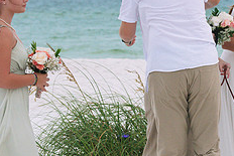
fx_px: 1138
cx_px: 258
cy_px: 79
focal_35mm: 175
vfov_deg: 7.9
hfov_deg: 11.6
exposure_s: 1/4000
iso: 1800
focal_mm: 70
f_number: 5
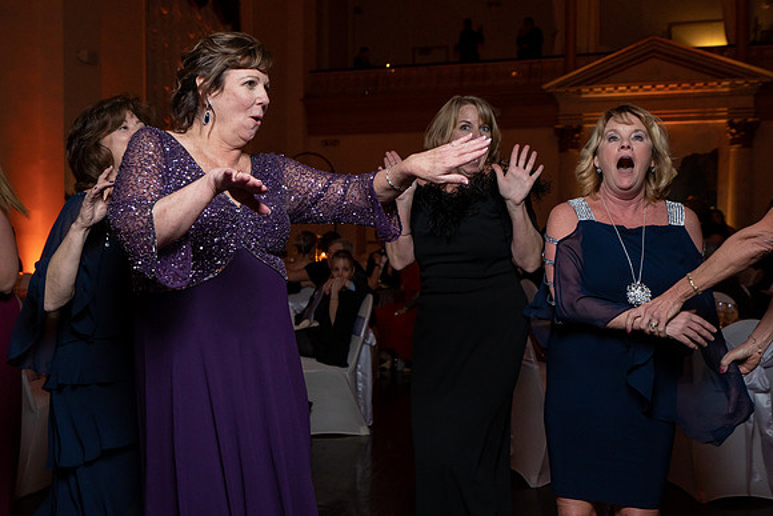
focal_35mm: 38
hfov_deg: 50.1
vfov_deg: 34.7
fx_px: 826
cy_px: 250
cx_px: 368
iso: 2000
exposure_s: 1/200
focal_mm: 35
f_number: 4
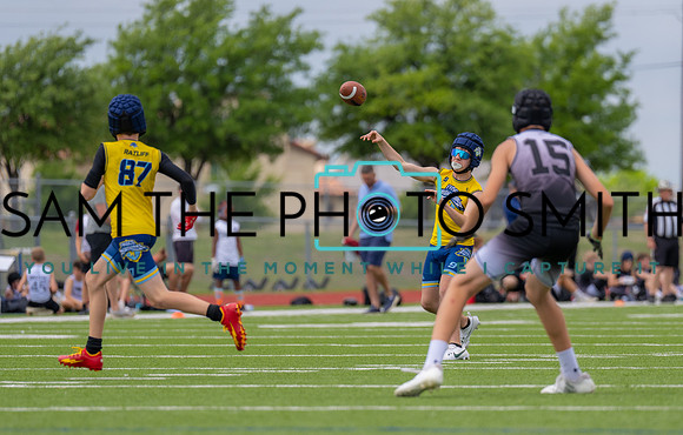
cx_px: 414
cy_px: 251
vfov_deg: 4.1
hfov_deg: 6.4
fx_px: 6084
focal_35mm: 325
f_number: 2.8
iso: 100
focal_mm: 200
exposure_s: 1/2000
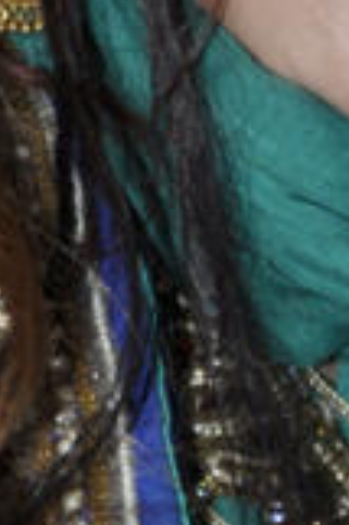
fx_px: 7869
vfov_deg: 3.8
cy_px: 403
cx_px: 489
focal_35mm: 540
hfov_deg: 2.5
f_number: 5
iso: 250
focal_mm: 50
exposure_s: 1/125
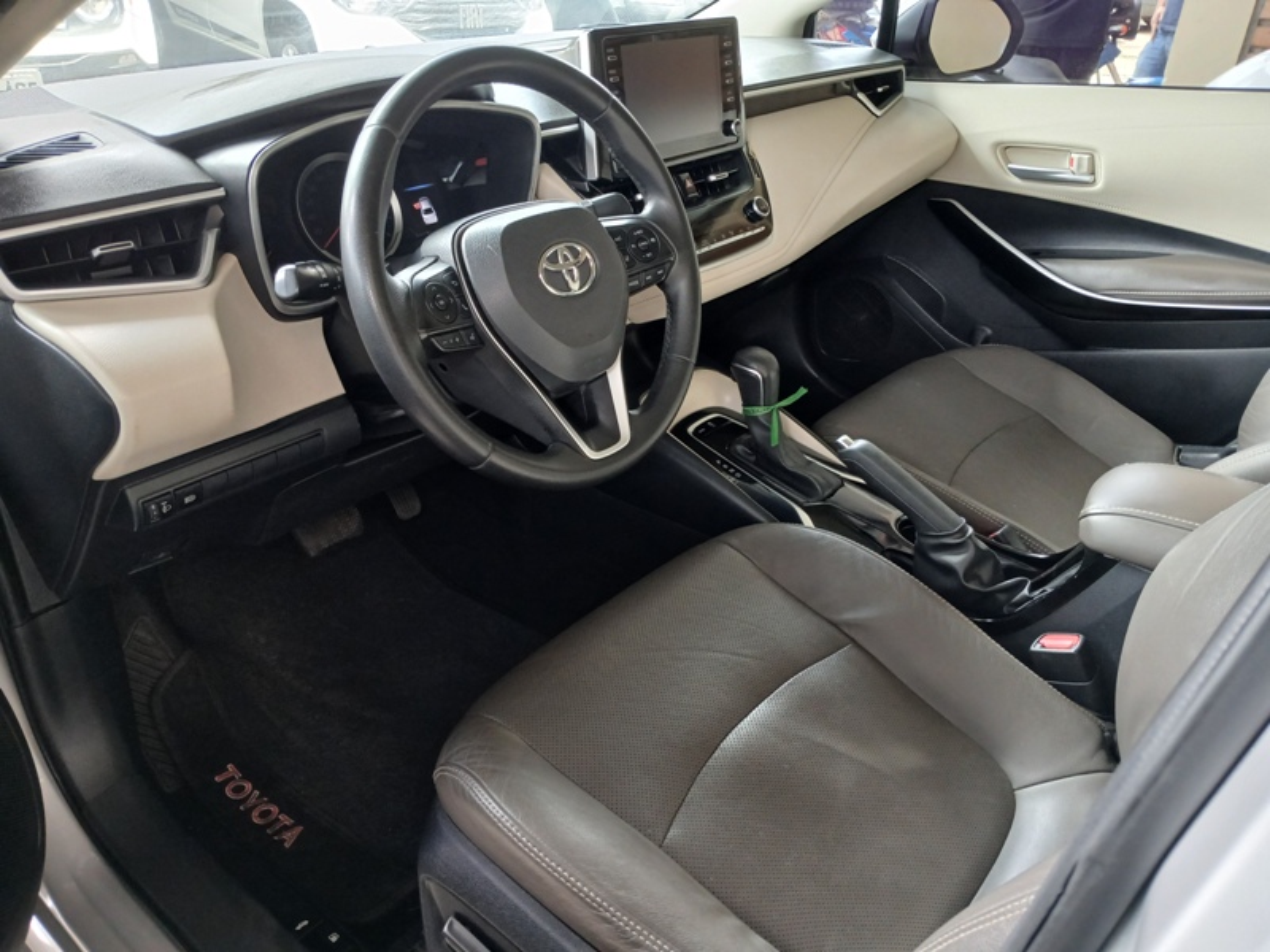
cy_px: 476
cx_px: 635
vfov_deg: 53.1
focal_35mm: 26
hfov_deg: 67.3
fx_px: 954
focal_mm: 3.98
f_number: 1.8
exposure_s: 1/30
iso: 250
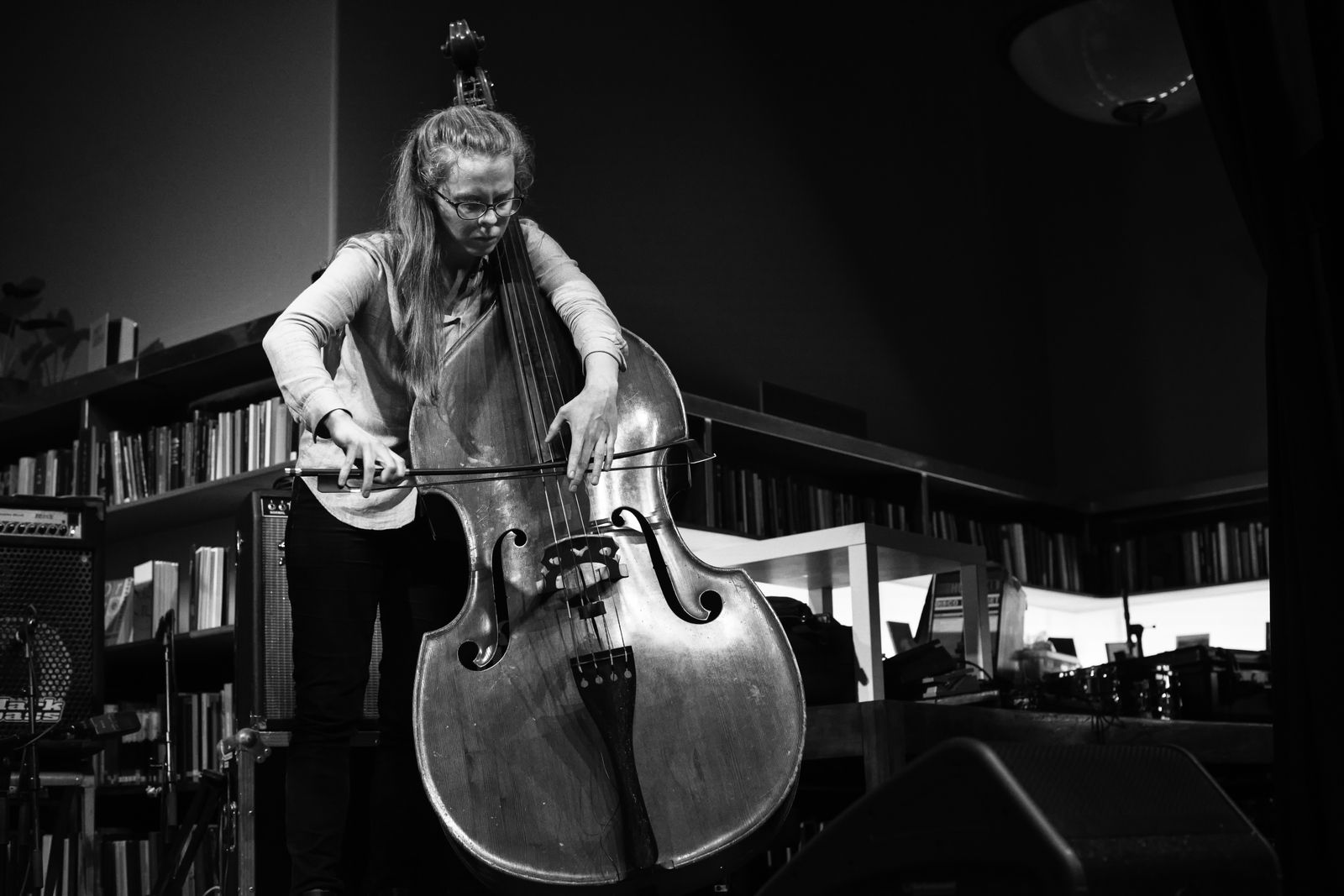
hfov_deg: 39.6
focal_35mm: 50
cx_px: 672
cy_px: 448
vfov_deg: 27.0
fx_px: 1867
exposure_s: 1/100
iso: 2500
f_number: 4
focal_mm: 50
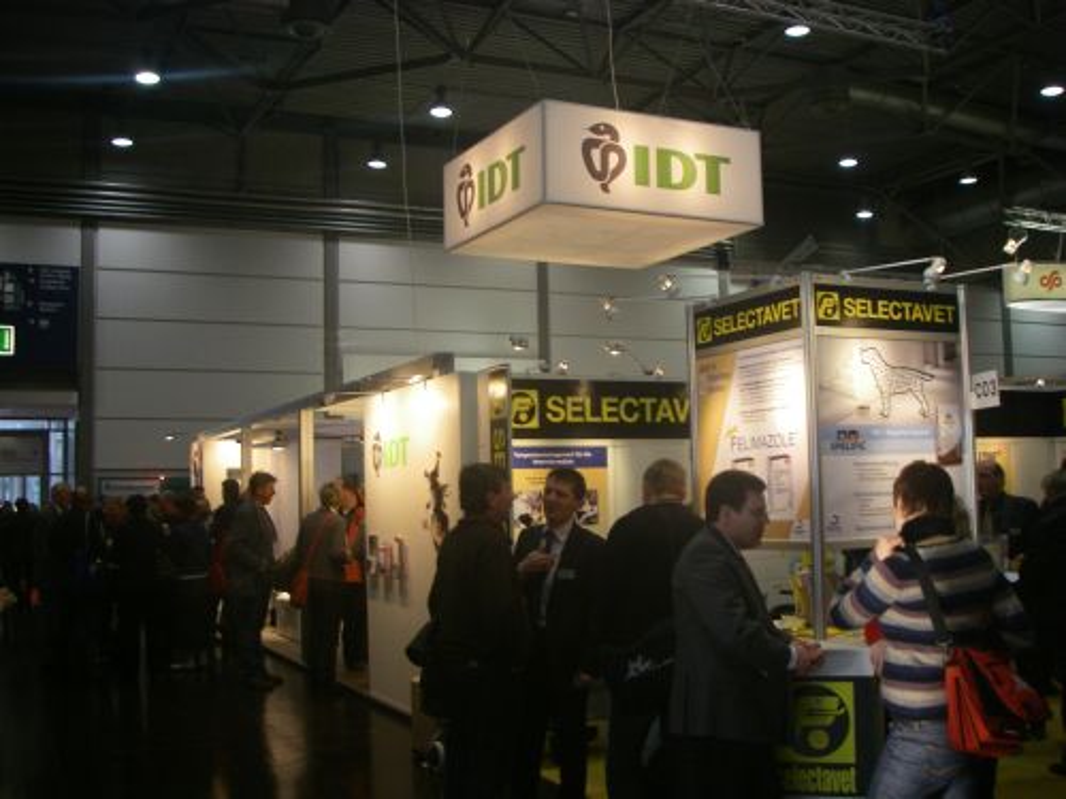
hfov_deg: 49.0
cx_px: 533
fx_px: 1170
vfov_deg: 37.7
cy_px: 400
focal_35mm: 38
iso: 160
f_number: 3.3
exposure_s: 1/50
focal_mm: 6.3
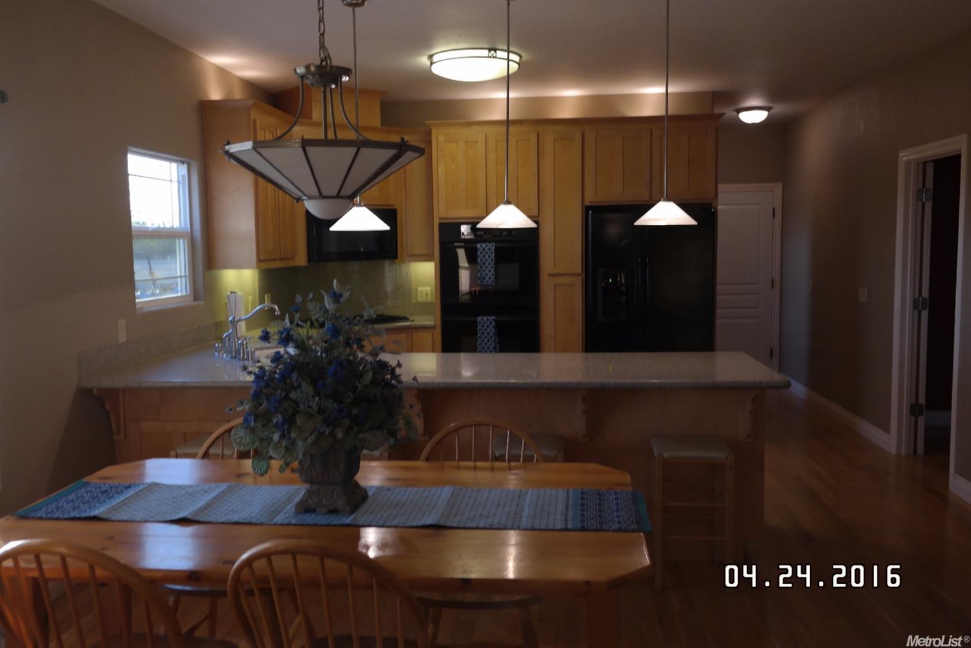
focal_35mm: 30
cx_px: 486
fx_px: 809
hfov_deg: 61.9
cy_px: 324
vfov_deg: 43.6
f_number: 3.5
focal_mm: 20
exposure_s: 1/40
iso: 400
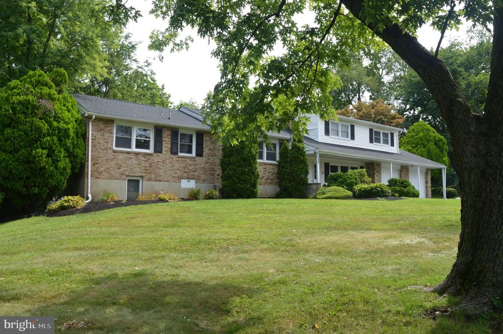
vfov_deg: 43.5
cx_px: 252
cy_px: 167
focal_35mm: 30
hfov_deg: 62.0
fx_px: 419
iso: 800
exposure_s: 1/500
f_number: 11
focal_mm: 20
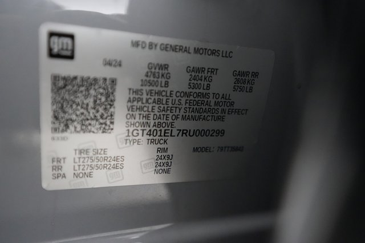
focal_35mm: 28
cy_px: 122
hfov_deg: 65.5
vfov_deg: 46.4
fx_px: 284
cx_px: 182
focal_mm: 28
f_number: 3.2
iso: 12800
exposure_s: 1/60
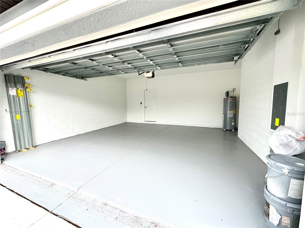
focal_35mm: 14
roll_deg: +0.9
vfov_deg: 85.7
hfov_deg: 102.1
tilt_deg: -5.5
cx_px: 152
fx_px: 123
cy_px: 114
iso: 40
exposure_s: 1/289
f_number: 2.2
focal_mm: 2.22
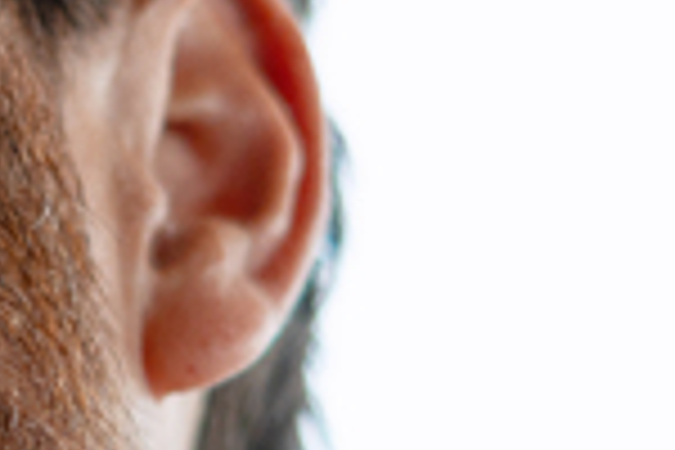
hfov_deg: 6.0
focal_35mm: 337
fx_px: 6318
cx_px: -500
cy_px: 608
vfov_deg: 4.1
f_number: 2
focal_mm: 50
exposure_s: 1/640
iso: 500
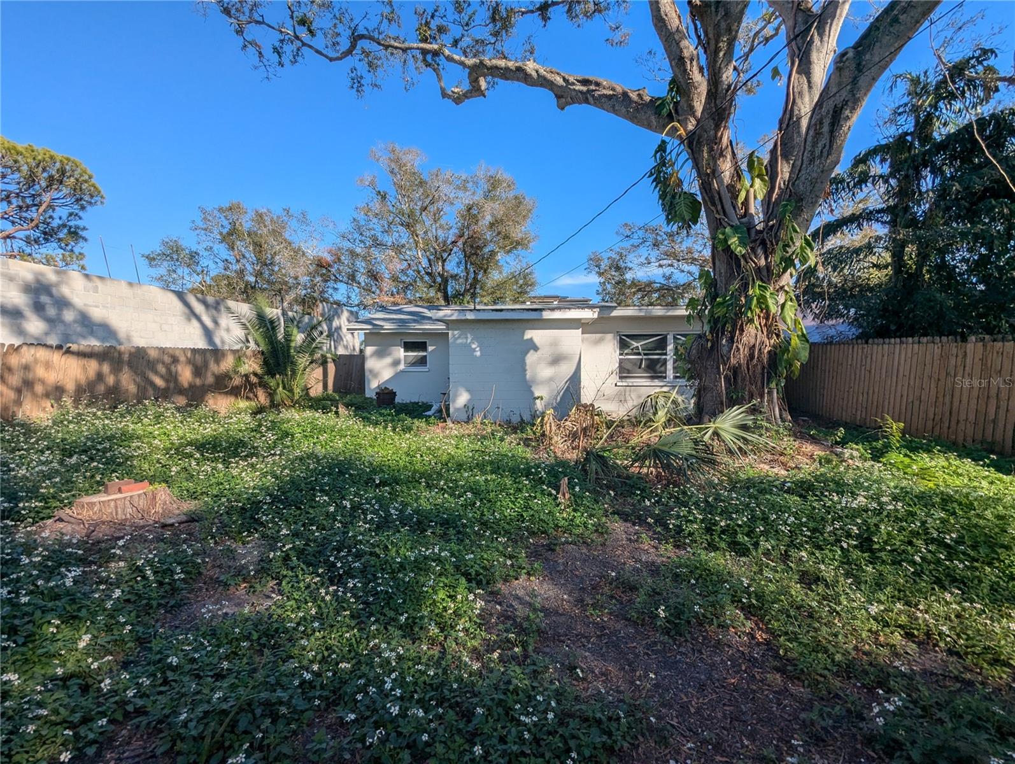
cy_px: 382
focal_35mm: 16
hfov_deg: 94.4
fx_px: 470
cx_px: 508
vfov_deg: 78.2
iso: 53
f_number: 2.2
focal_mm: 2.35
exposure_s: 1/1475
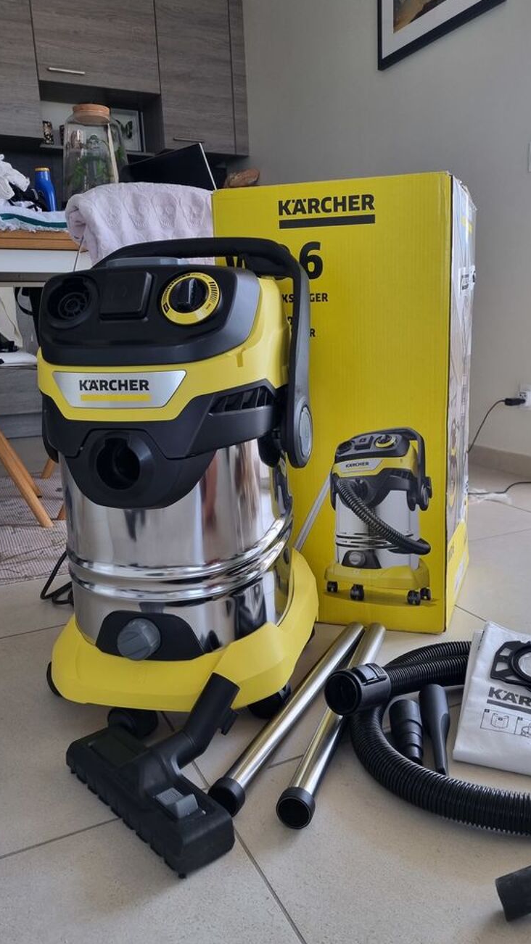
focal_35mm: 29
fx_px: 726
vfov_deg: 66.1
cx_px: 321
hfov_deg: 40.0
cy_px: 478
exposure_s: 1/100
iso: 80
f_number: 1.8
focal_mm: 5.4
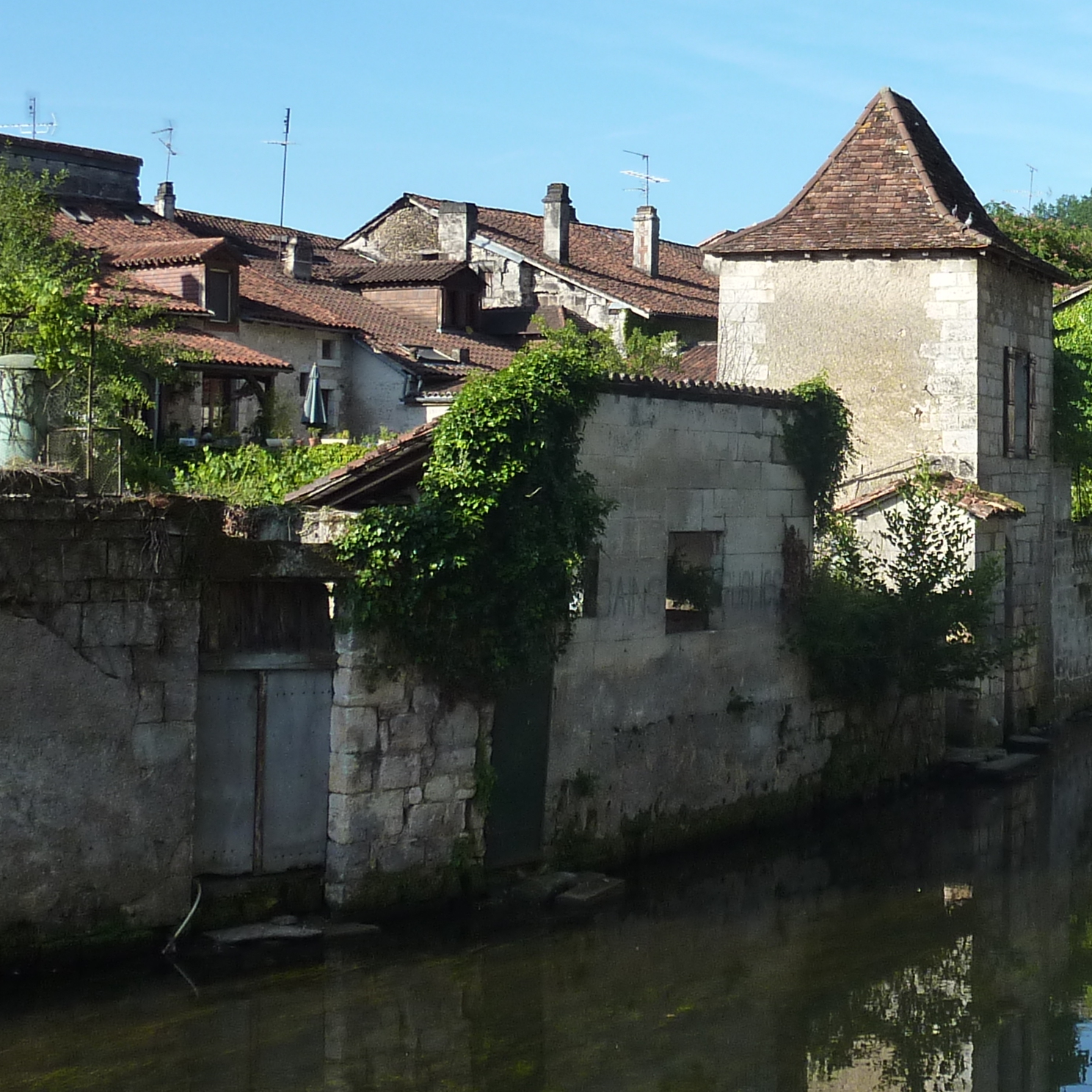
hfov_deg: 25.9
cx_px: 919
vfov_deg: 26.4
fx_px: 2320
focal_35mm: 65
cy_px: 414
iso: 125
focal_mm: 5
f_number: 4
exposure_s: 1/500
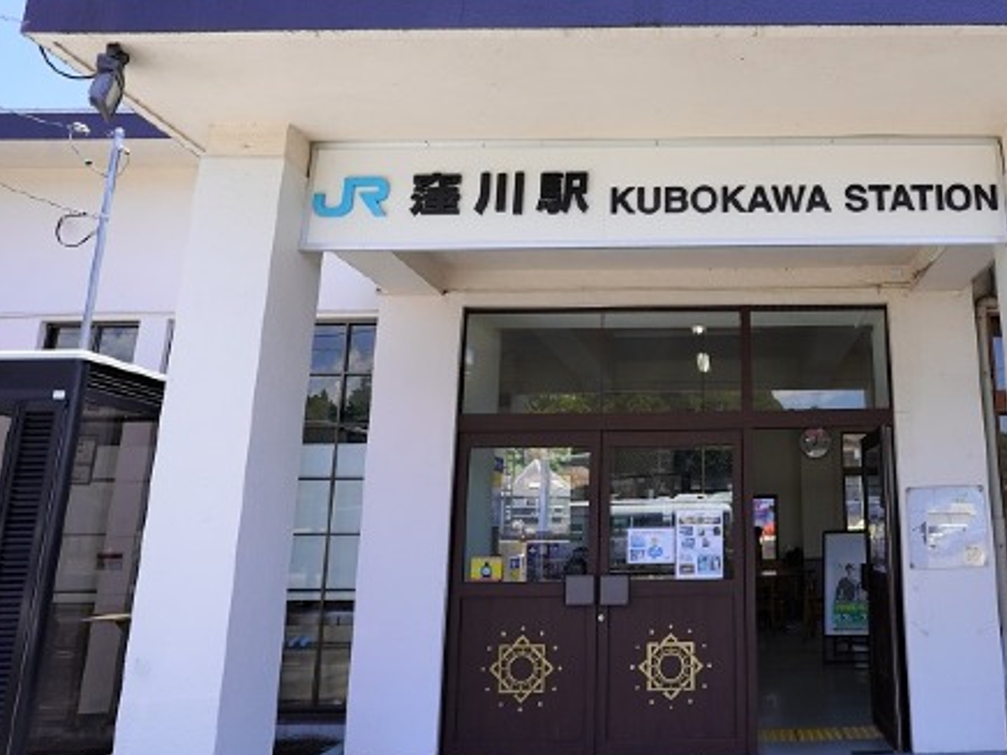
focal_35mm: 25
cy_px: 346
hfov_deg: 67.8
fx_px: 727
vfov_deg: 54.8
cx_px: 658
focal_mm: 18
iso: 100
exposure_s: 1/125
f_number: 8
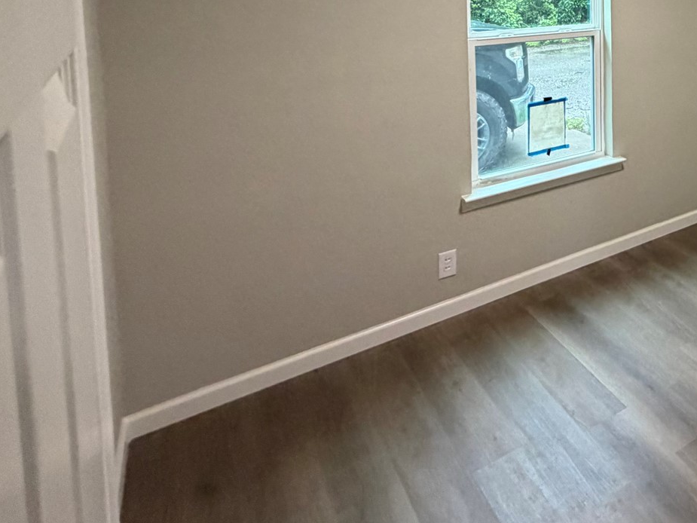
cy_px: -2
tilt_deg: -3.8
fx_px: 624
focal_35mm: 31
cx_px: 743
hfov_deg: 45.8
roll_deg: -0.2
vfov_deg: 39.9
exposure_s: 1/102
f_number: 2.2
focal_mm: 2.22
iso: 320
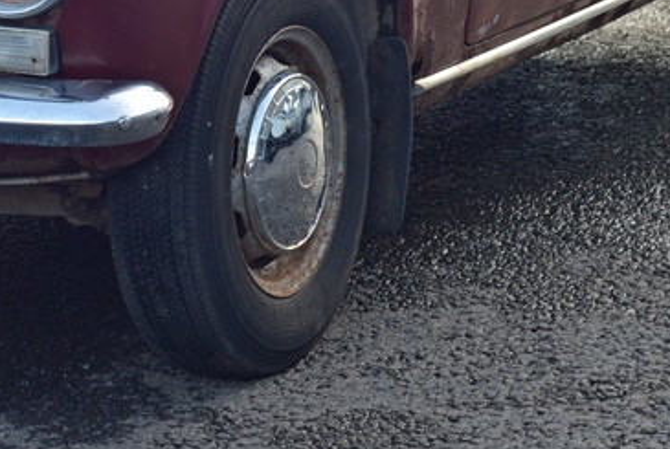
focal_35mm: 192
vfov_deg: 7.0
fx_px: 3581
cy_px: -370
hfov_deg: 10.6
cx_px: 17
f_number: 5.6
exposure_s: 1/200
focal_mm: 50
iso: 400
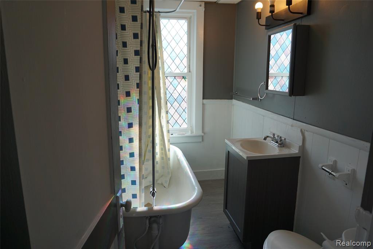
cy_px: 124
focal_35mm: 26
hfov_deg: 70.4
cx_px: 186
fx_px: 264
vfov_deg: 50.4
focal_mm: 17
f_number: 4.5
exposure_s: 1/125
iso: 100
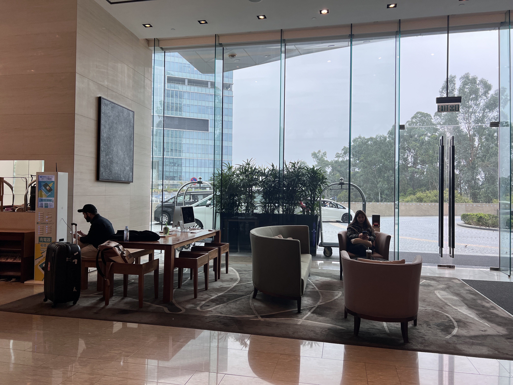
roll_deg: -0.7
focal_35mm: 26
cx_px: 256
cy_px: 192
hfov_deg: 67.3
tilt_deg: +1.4
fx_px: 385
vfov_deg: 53.1
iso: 40
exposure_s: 1/259
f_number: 1.5
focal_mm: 5.7
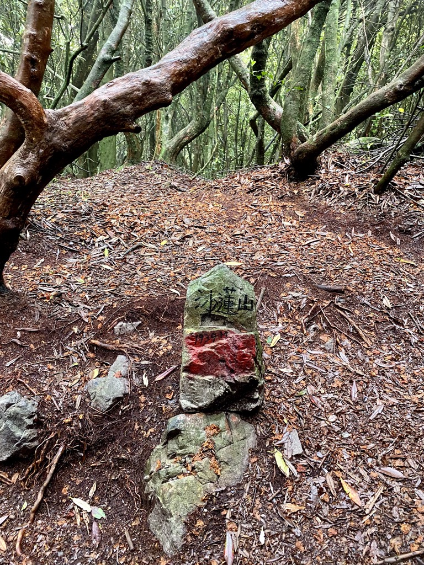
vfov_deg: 67.3
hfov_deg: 53.1
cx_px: 212
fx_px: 425
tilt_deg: -25.6
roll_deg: +1.6
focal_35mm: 26
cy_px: 282
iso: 500
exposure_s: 1/40
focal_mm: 4.25
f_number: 1.8
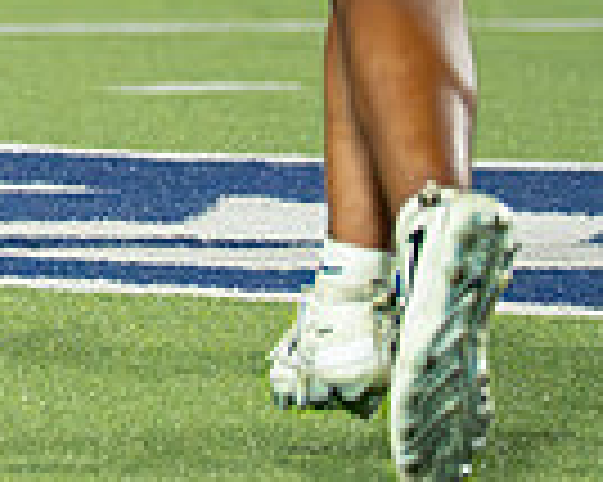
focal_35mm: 1312
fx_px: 23398
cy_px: -516
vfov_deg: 1.2
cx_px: -1404
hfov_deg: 1.5
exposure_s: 1/1600
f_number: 2.8
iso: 3200
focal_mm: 200
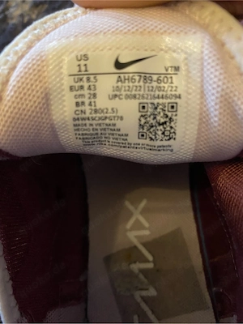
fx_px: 234
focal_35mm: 25
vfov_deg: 69.4
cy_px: 162
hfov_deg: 54.9
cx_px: 122
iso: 640
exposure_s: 1/25
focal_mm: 4.25
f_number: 1.8
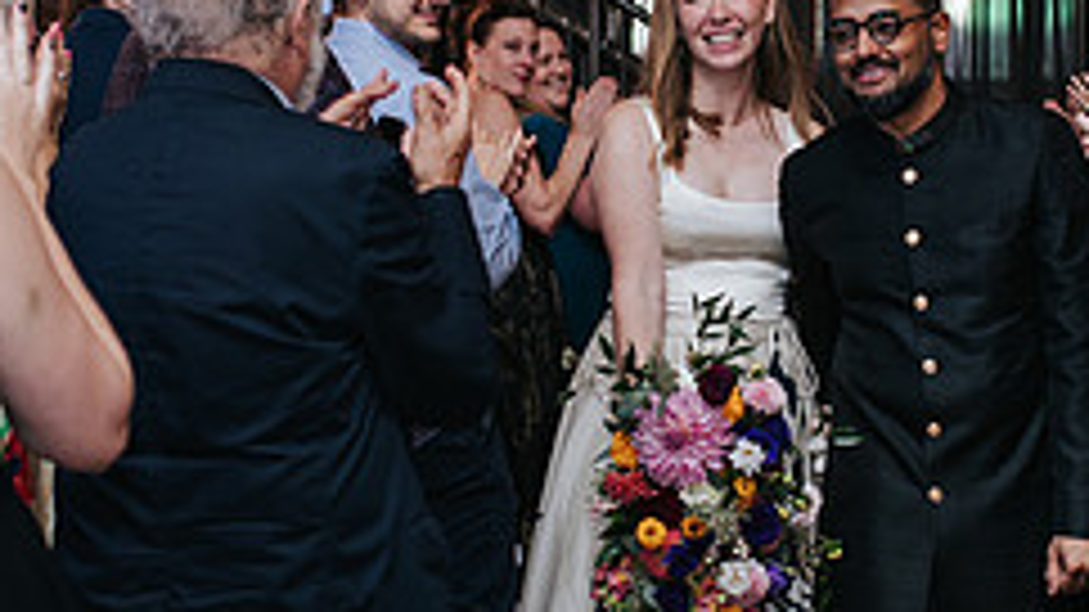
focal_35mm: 108
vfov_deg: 11.2
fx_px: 3118
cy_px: 308
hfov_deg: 19.8
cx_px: 662
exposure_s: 1/200
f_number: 3.2
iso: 800
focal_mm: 35
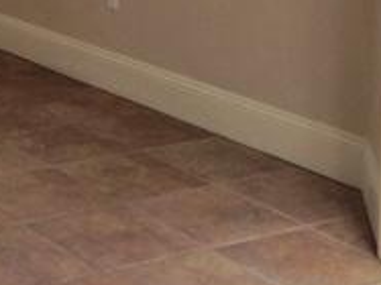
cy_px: -116
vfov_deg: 12.6
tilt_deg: -6.5
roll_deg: +0.4
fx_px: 1243
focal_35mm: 113
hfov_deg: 16.5
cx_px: -112
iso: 50
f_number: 2.4
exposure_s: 1/147
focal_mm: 4.12
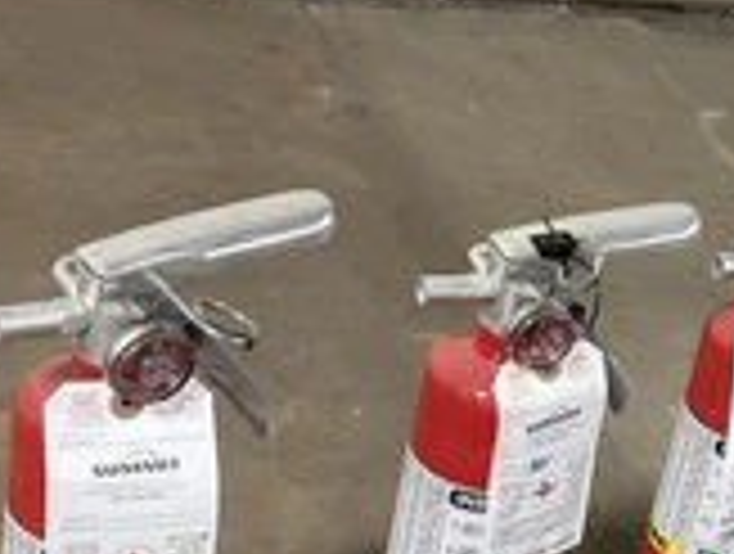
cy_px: 396
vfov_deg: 20.7
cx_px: 757
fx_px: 1509
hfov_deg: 25.8
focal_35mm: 71
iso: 250
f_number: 1.8
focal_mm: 3
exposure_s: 1/40
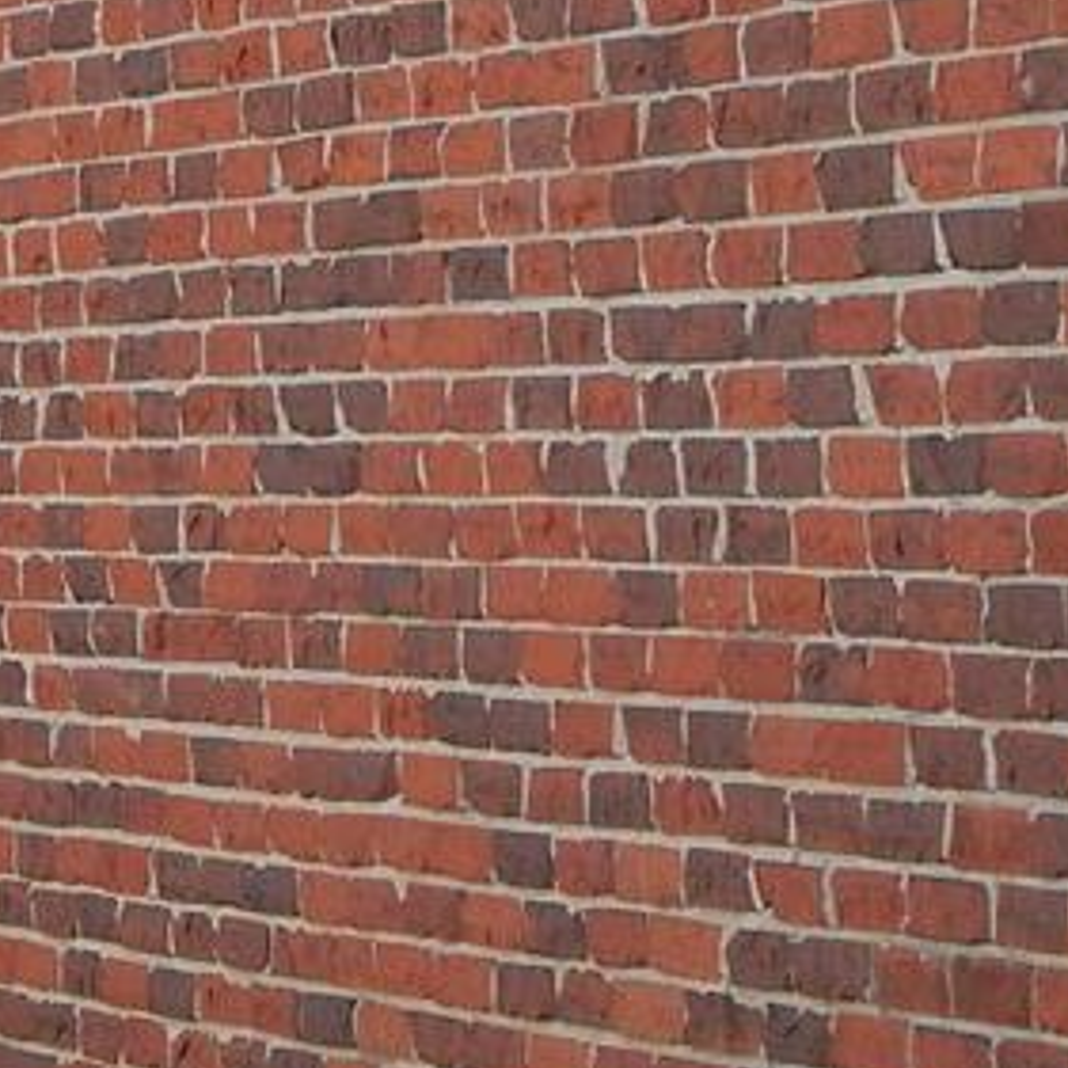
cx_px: 388
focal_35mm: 274
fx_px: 9564
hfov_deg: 6.4
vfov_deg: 6.4
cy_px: 456
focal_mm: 15.3
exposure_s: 1/400
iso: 125
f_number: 4.3
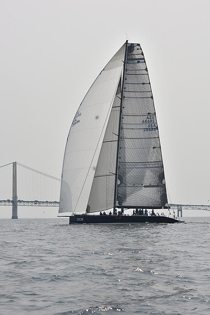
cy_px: 158
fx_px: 752
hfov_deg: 15.9
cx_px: 105
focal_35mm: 86
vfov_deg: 23.6
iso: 250
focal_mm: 86
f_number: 13
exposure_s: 1/800
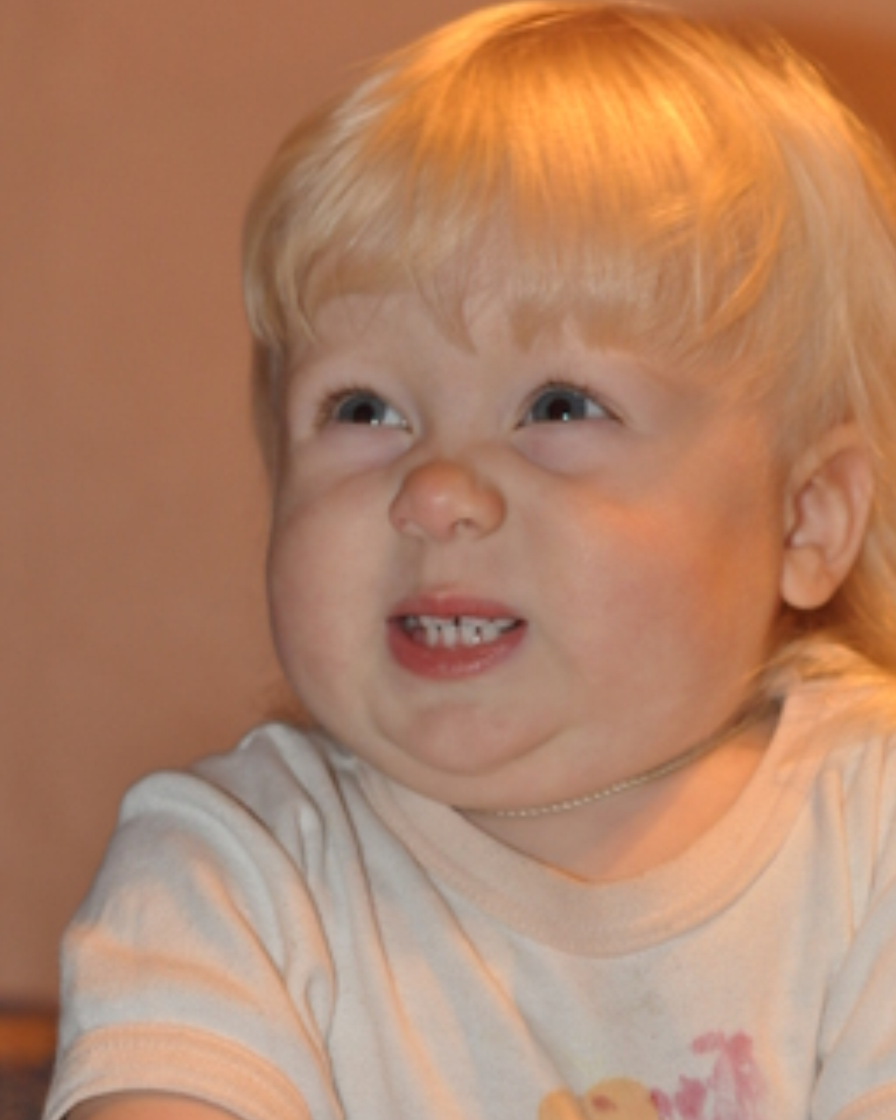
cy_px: 542
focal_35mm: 99
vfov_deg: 19.4
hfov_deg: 15.5
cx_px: 499
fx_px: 3282
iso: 1100
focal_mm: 50
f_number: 5
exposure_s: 1/60
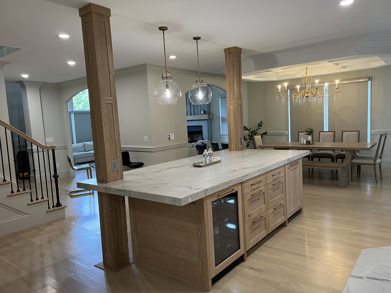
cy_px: 146
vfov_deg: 53.1
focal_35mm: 26
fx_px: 294
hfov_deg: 67.3
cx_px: 196
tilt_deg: -6.3
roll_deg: +3.4
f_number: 1.5
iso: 125
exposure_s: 1/60
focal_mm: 5.7
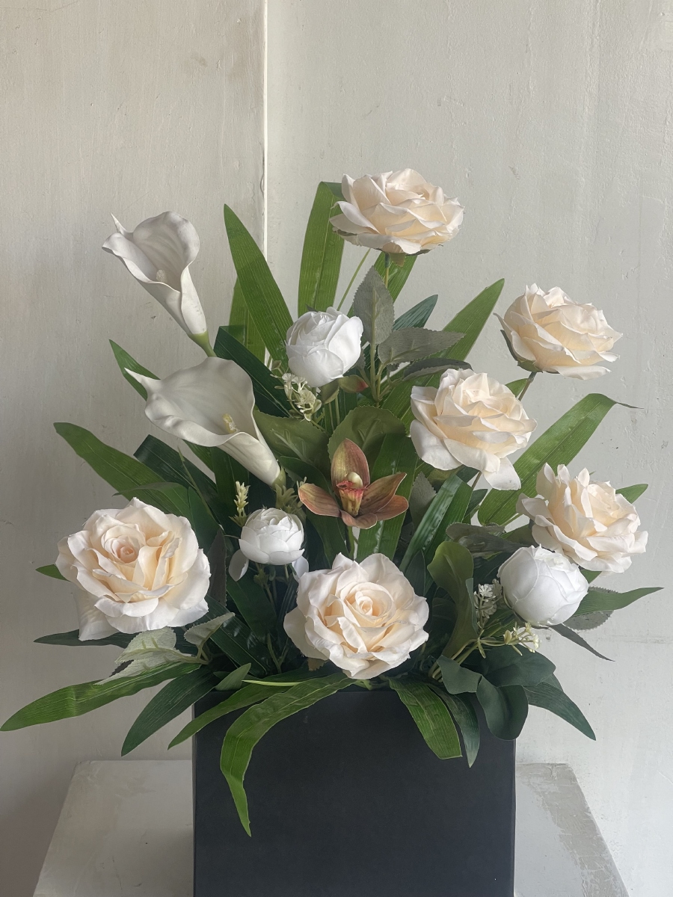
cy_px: 448
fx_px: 1659
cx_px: 336
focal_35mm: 64
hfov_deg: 22.9
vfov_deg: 30.3
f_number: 2.2
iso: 50
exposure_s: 1/99
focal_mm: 7.5
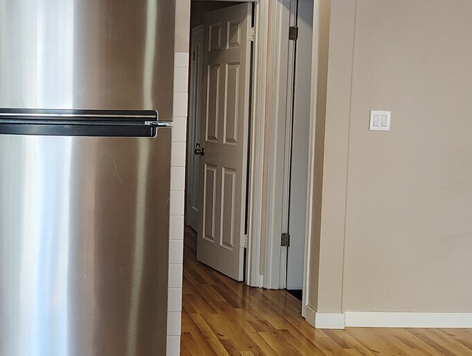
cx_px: 82
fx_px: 765
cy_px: 157
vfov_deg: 26.1
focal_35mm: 56
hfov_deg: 33.1
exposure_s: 1/120
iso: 353
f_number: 1.8
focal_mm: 5.56
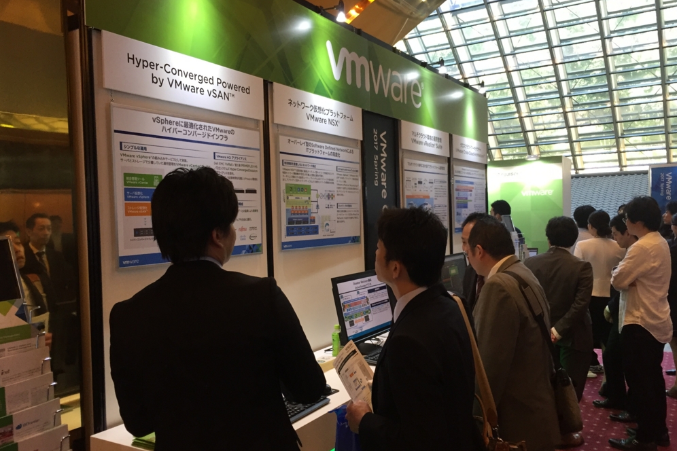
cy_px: 234
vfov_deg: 42.3
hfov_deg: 60.3
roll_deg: +0.5
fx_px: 583
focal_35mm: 31
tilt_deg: +0.4
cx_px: 343
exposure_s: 1/30
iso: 50
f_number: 2.2
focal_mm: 4.15
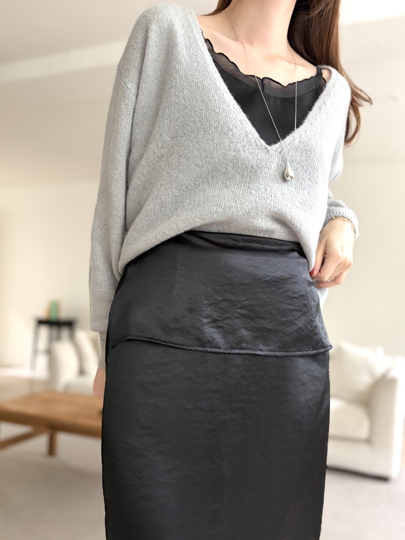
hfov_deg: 53.1
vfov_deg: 67.3
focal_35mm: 26
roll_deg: -3.6
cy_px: 270
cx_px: 202
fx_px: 406
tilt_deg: +3.4
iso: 500
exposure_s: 1/60
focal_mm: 5.96
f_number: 1.6
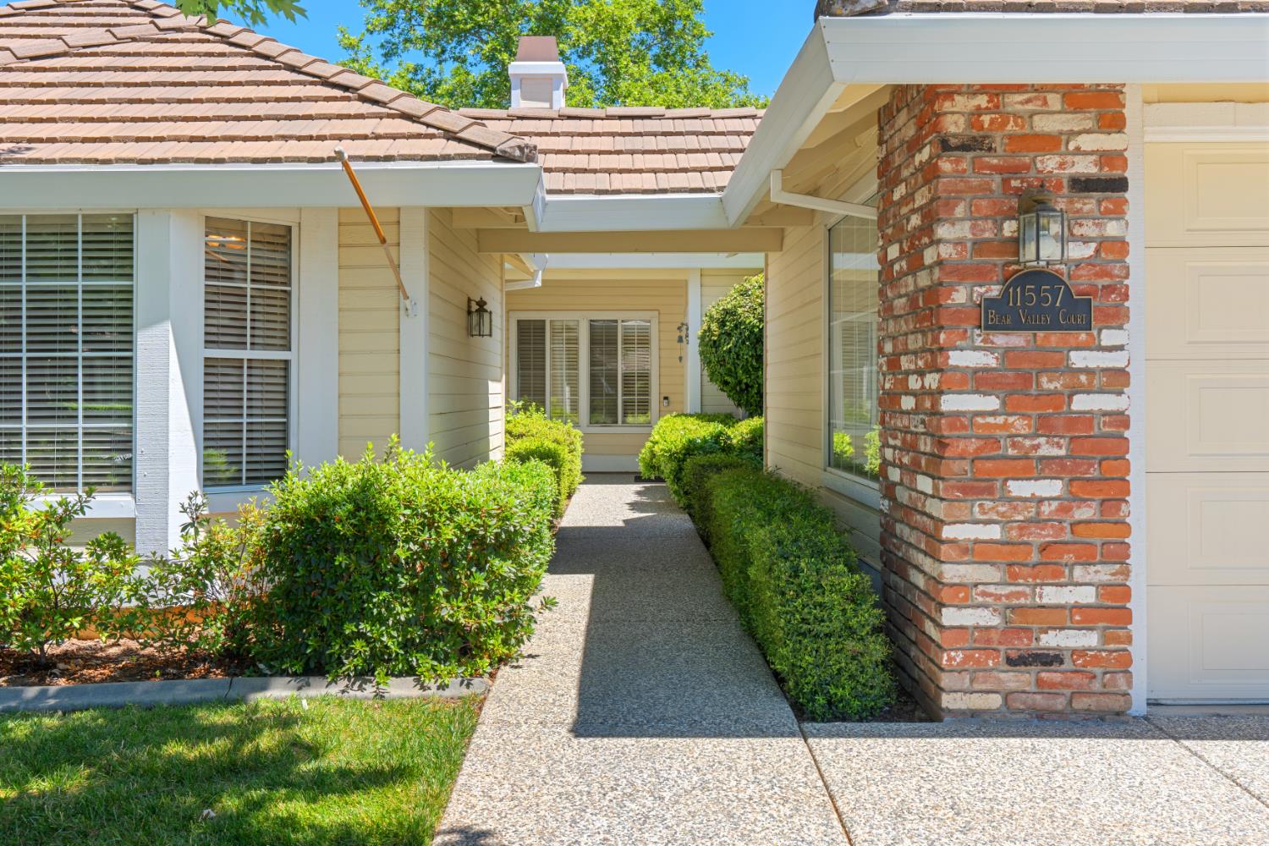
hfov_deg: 58.7
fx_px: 1128
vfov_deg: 41.1
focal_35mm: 32
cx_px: 634
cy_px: 423
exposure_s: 1/50
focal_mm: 32
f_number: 11
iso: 100
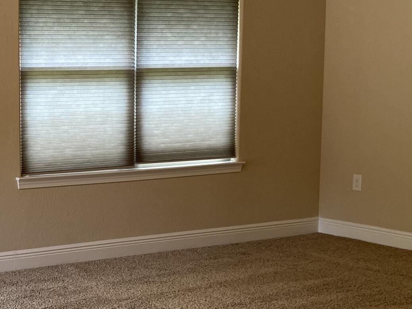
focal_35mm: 75
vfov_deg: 19.6
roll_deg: +0.8
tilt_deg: -5.4
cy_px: 186
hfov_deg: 24.9
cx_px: 11
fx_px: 893
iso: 125
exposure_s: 1/60
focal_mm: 4.25
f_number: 1.8
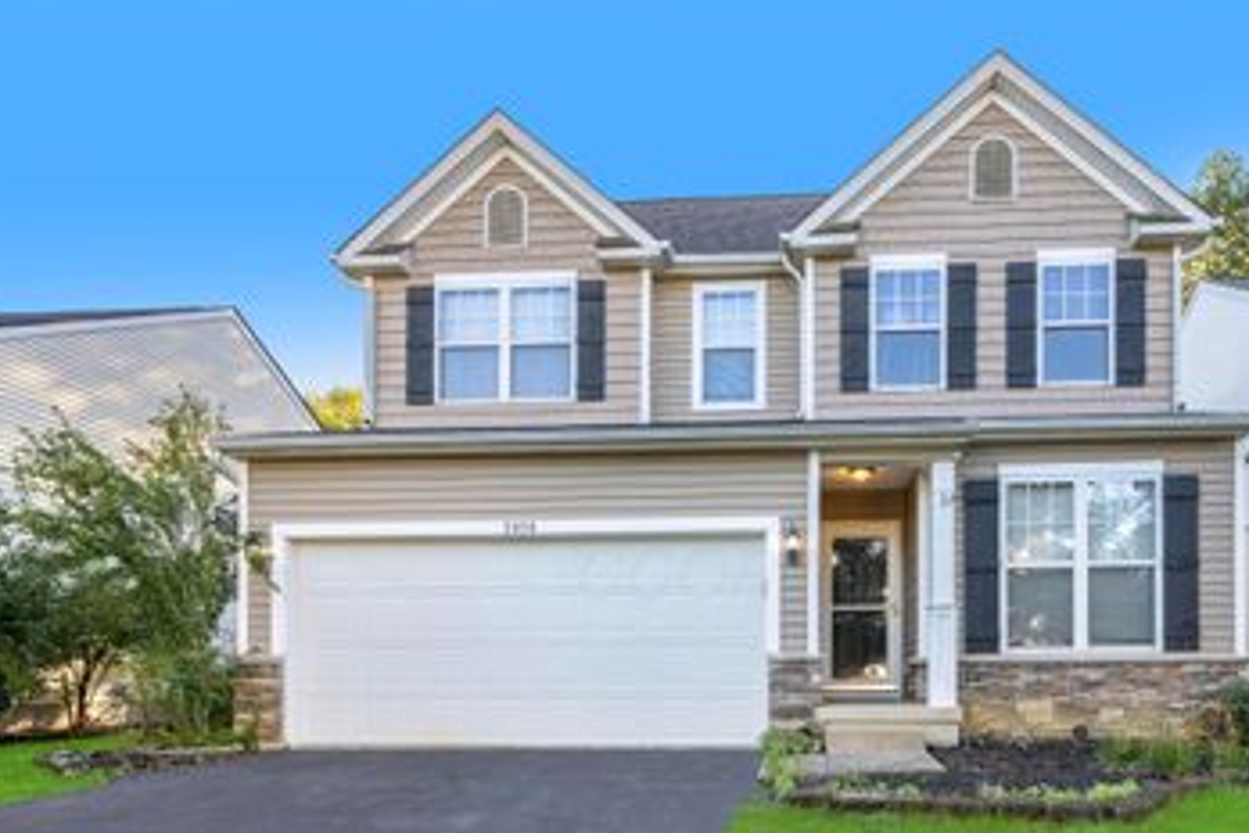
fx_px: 798
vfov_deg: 53.7
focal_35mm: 23
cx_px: 757
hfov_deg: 75.1
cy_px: 573
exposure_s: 1/25
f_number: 8
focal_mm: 16
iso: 64
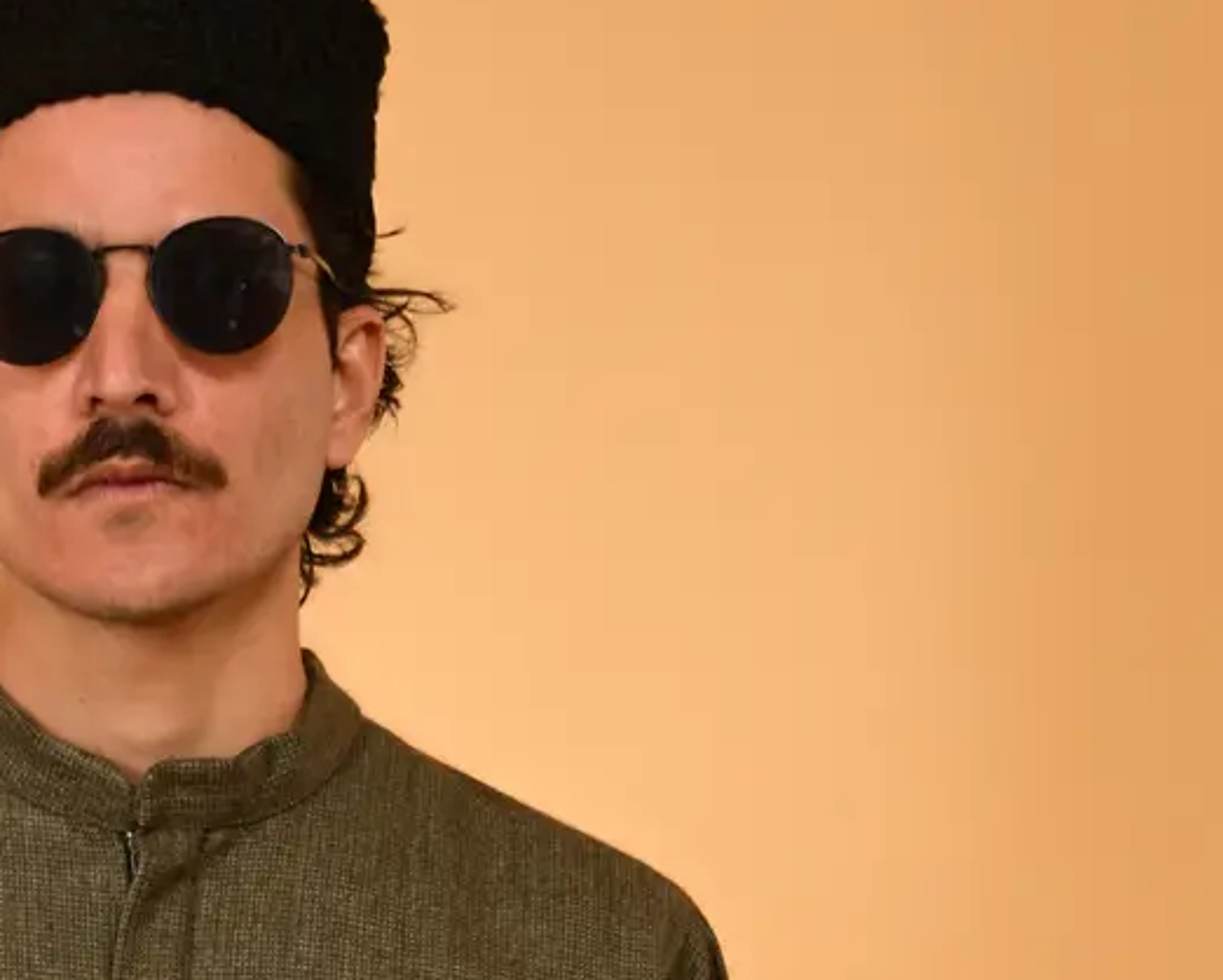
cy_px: 2197
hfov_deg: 10.2
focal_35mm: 188
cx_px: 122
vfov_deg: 7.7
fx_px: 6807
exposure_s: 1/320
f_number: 2.8
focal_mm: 41
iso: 320
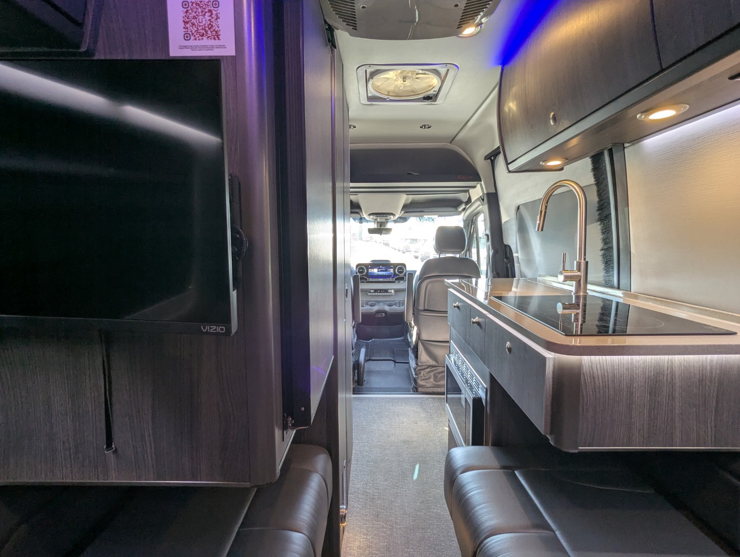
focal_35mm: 16
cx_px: 370
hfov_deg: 94.4
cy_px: 278
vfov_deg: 78.2
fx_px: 342
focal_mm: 2.35
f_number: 2.2
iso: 63
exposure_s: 1/48.7
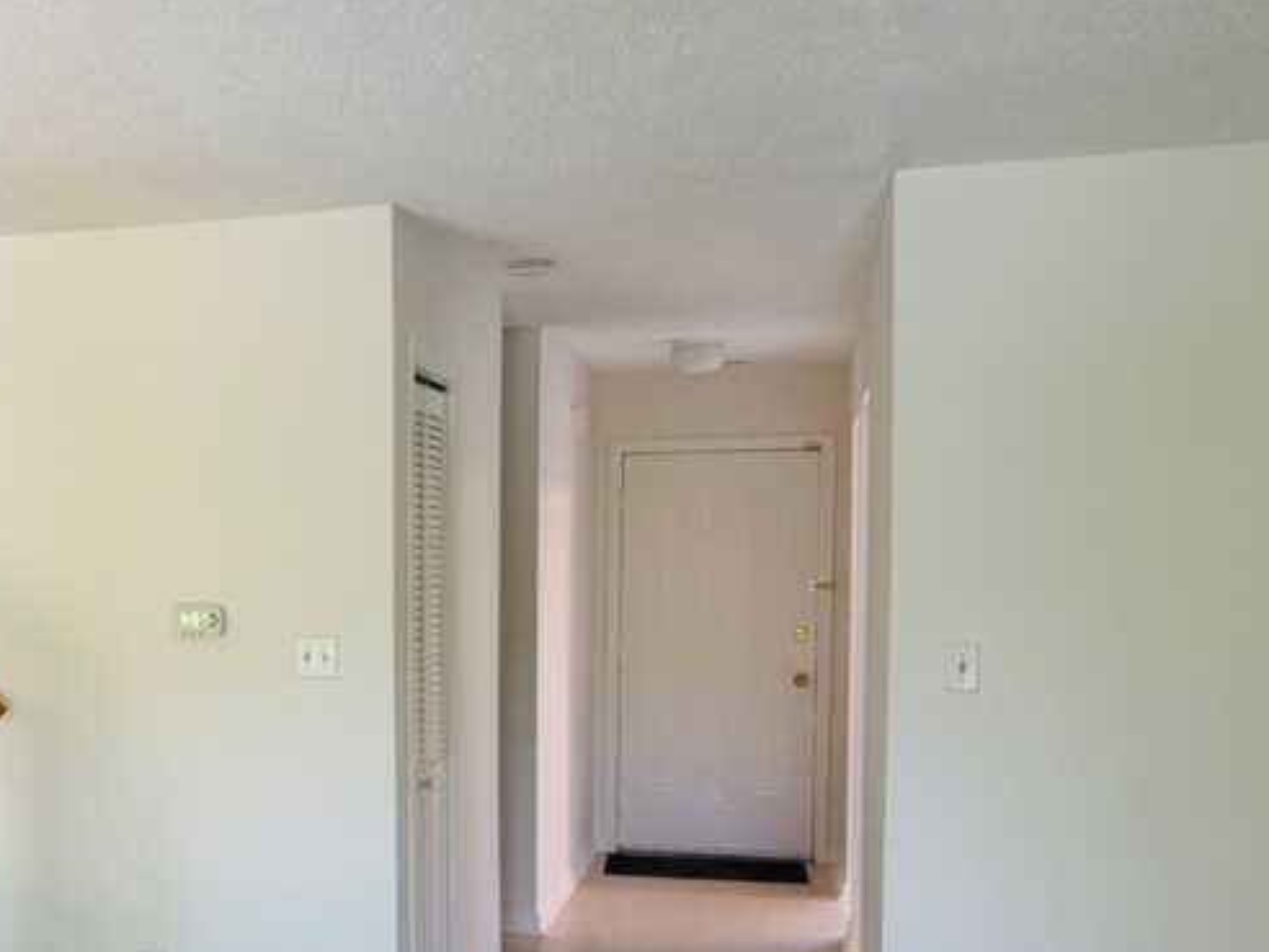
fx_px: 1833
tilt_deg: -1.8
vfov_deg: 28.9
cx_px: 54
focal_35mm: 50
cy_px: 653
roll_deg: +0.6
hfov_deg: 35.2
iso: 200
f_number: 1.78
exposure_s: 1/106
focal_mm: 6.76
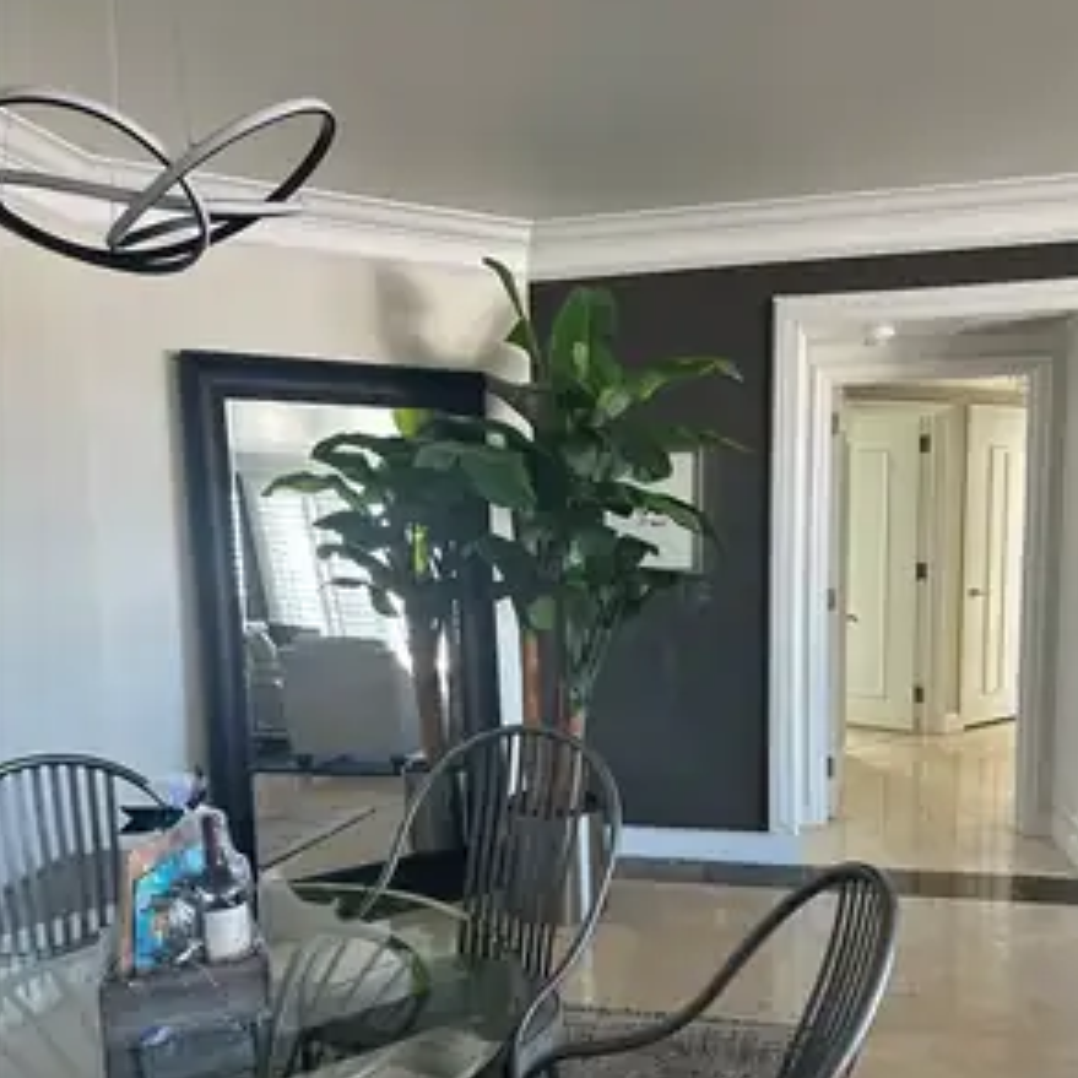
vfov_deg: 55.2
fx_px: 1022
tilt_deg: -4.2
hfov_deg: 55.6
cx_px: 545
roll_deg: +0.8
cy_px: 644
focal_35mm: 29
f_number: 1.78
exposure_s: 1/69
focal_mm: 6.86
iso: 250
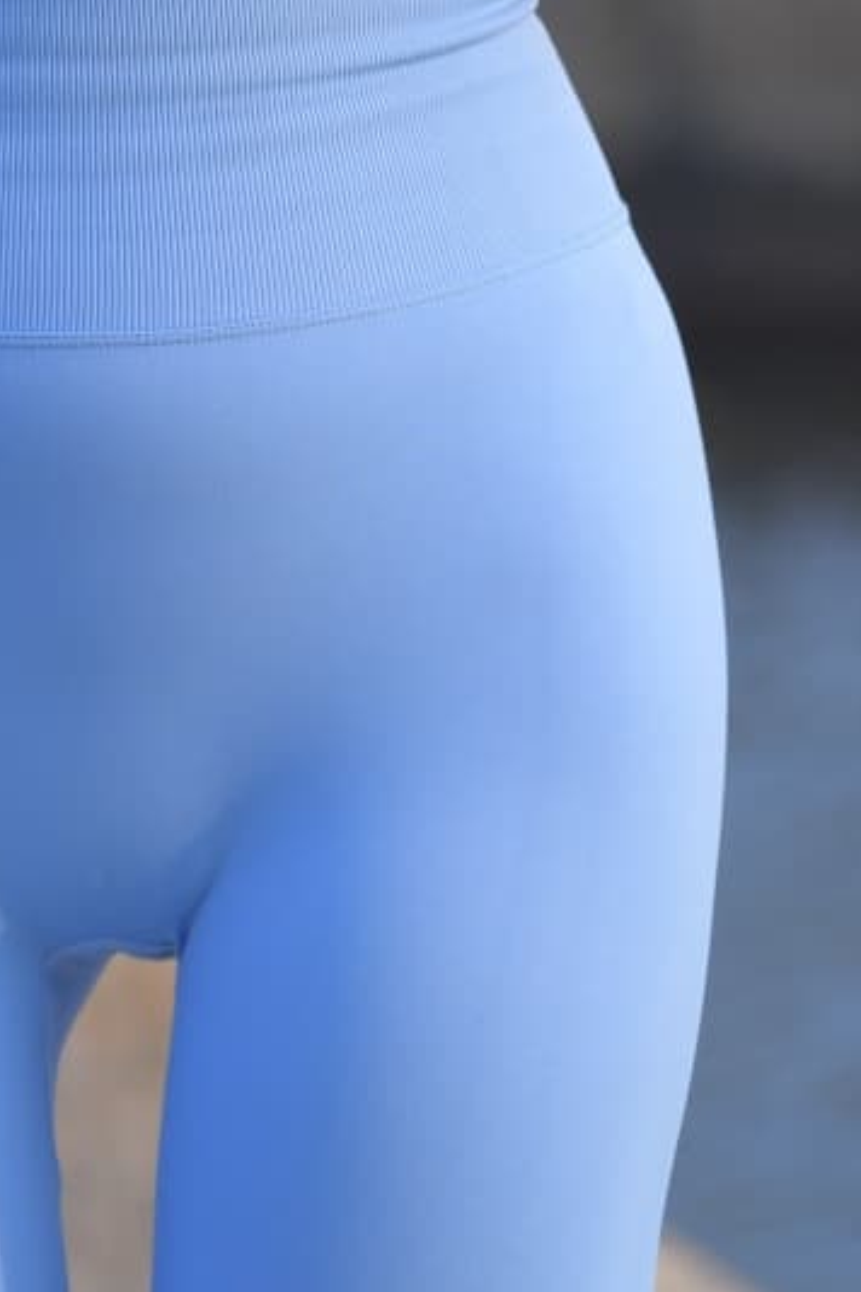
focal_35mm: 506
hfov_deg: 2.7
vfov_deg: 4.0
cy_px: -883
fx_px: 18151
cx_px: 39
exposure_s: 1/1250
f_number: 4
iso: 360
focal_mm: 150
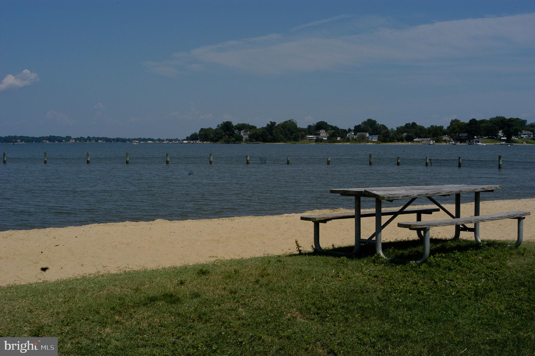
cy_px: 178
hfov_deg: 38.9
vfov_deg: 26.4
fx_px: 757
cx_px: 268
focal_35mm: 51
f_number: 10
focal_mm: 34
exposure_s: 1/400
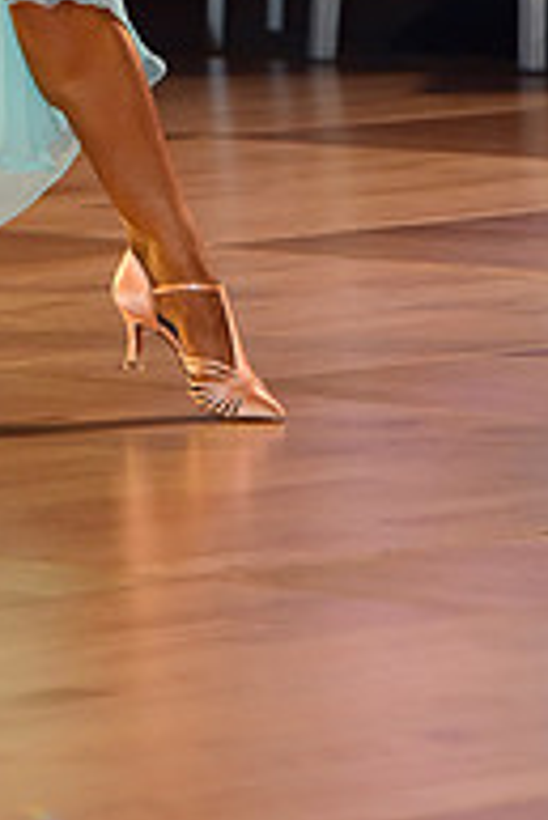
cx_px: -215
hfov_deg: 3.1
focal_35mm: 450
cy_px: -395
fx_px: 10256
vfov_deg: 4.5
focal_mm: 150
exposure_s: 1/320
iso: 2000
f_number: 5
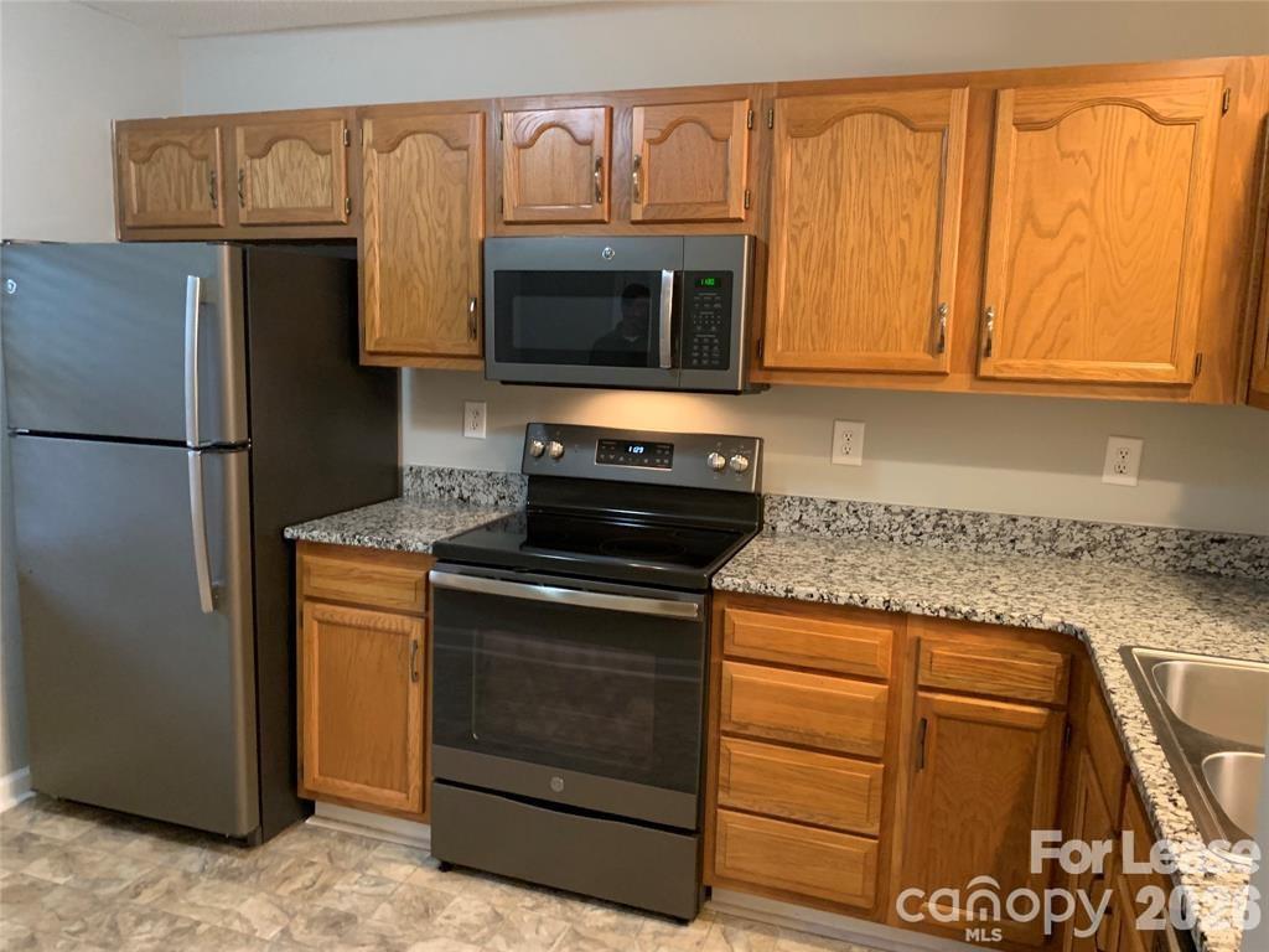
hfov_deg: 67.3
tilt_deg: -8.0
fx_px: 953
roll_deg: -0.5
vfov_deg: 53.1
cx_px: 634
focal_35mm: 26
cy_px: 476
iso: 400
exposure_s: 1/40
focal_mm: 4.25
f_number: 1.8
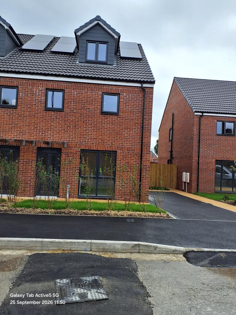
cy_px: 158
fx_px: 245
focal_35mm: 27
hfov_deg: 51.4
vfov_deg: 65.3
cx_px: 118
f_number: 1.9
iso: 40
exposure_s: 1/1038
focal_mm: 3.58
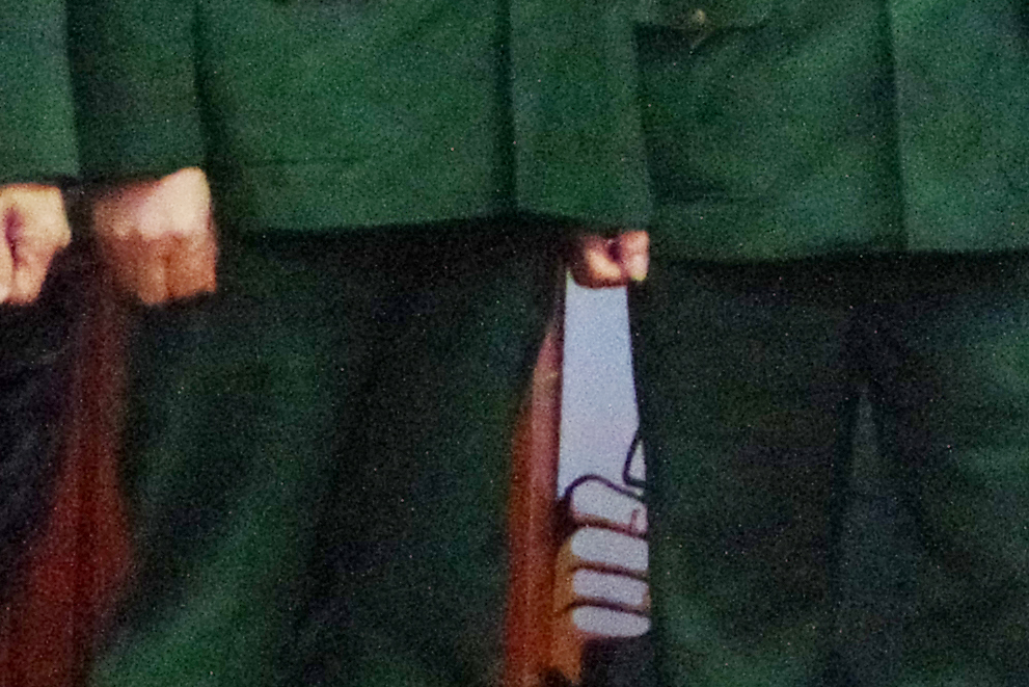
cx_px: 2001
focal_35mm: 218
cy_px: -754
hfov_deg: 8.9
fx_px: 6232
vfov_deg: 6.1
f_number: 8
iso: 6400
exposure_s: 1/200
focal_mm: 24
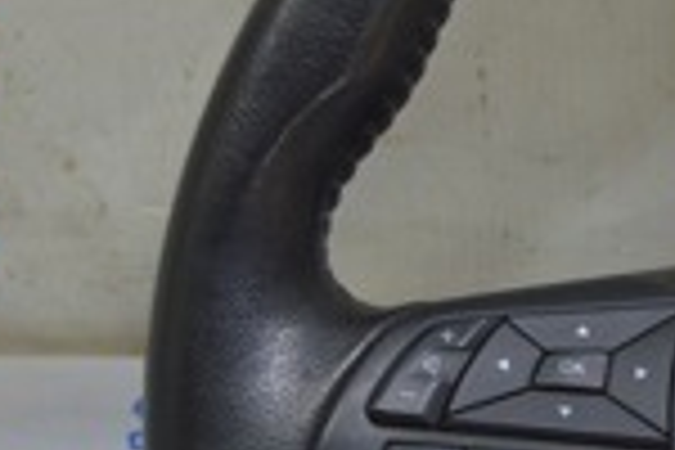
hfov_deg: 9.7
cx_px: 1089
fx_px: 3843
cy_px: 439
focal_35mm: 205
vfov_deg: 6.7
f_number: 5.6
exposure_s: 1/30
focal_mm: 32
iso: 400
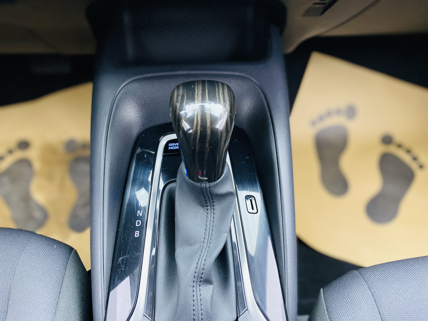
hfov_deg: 67.3
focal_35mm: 26
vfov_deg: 53.1
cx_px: 214
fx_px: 321
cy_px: 160
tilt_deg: -51.7
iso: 640
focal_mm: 4.25
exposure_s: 1/35
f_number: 1.8
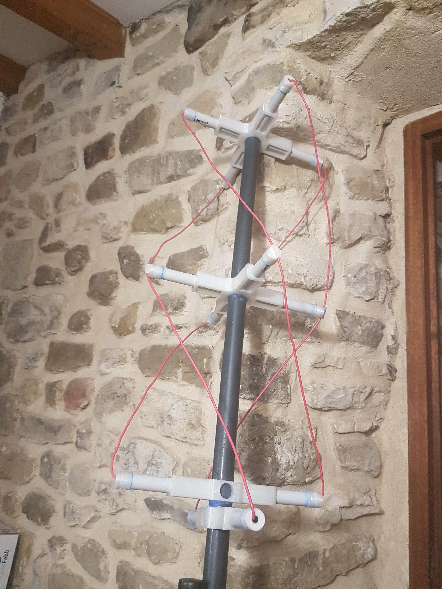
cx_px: 221
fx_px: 443
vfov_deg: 67.3
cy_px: 294
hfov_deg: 53.1
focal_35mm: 26
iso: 200
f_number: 1.7
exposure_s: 1/11
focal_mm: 4.2
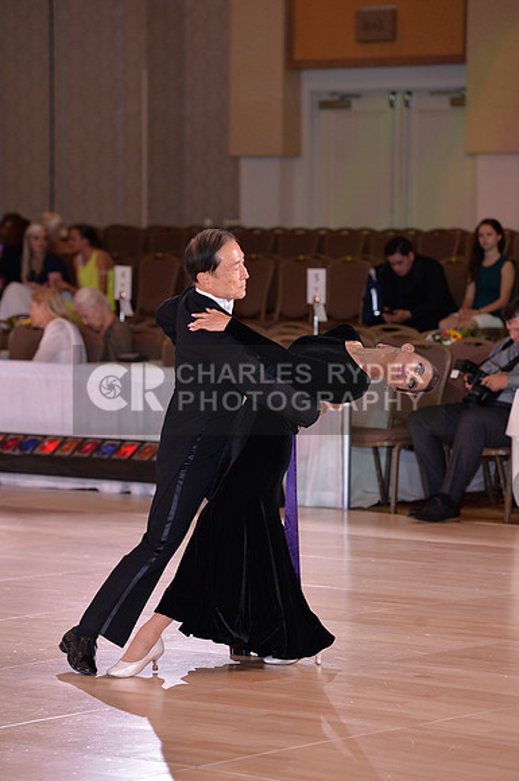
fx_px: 3470
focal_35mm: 160
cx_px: 260
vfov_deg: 12.9
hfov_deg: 8.6
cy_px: 390
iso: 2000
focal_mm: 160
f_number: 4.5
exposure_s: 1/250
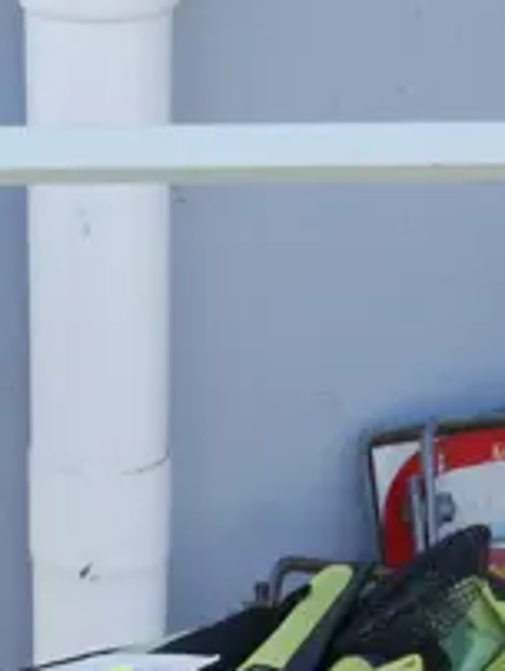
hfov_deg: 9.2
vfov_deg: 10.6
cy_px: 1545
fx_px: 3145
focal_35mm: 162
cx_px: 108
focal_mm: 16
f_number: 4
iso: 200
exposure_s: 1/250
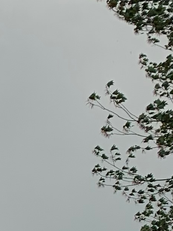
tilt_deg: +5.9
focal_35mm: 172
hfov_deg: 7.5
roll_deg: +1.5
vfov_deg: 11.1
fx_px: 1146
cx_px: -368
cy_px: 326
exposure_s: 1/2915
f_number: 1.8
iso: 25
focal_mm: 4.25
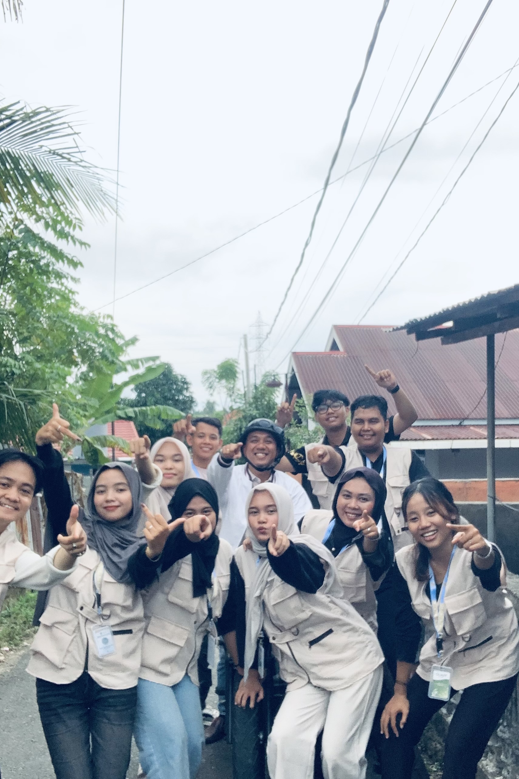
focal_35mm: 40
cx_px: 278
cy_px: 429
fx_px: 865
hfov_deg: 33.4
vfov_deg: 48.4
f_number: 2.2
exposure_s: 1/121
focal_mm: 2.87
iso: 64
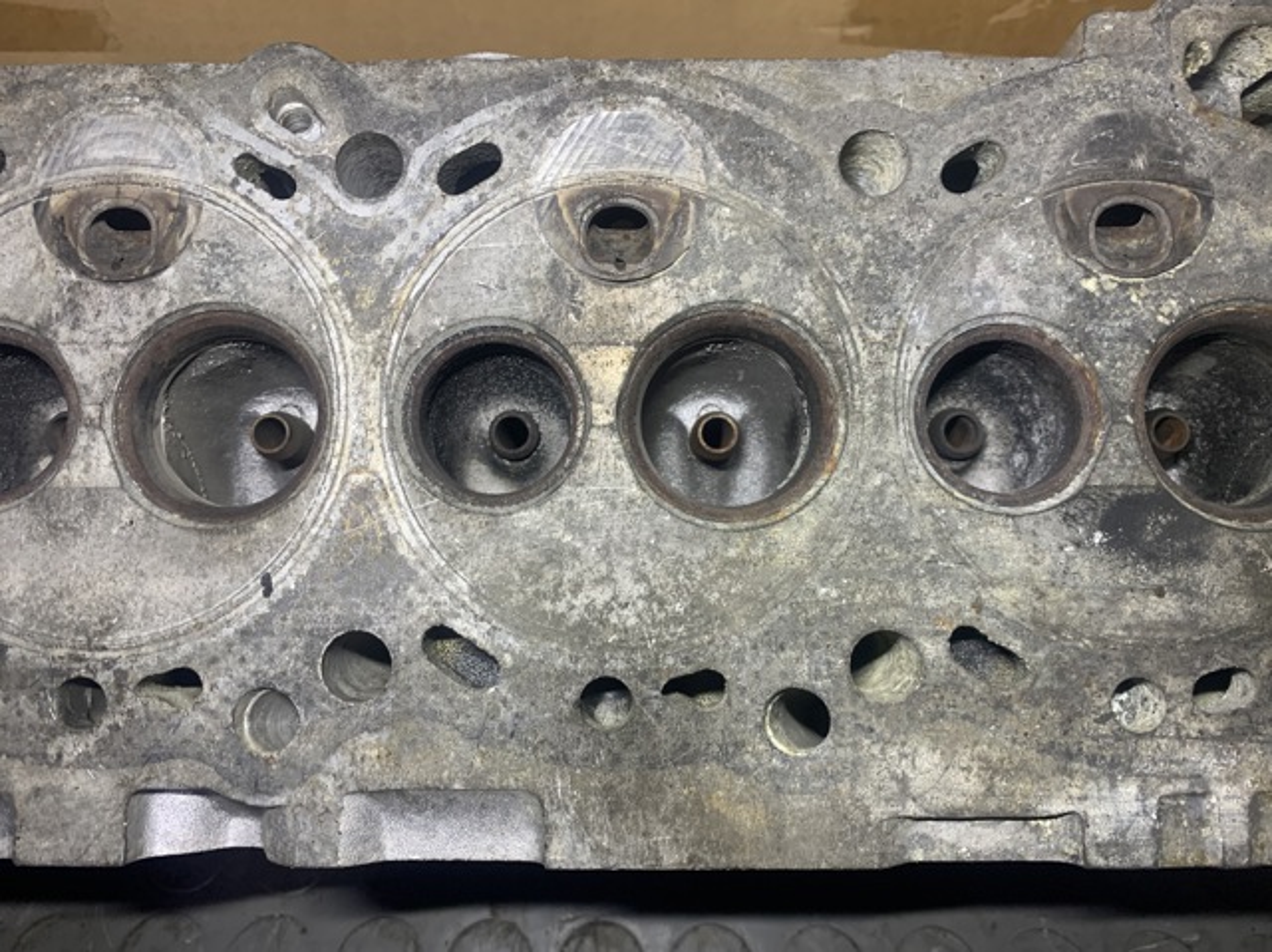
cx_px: 636
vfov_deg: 53.0
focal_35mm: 26
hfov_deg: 67.3
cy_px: 476
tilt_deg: -51.8
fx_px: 955
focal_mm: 4.25
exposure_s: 1/72
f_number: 1.8
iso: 100
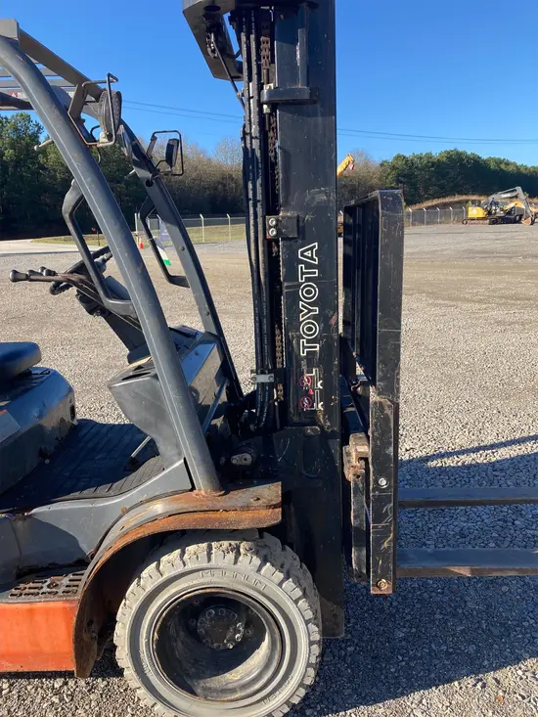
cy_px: 358
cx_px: 269
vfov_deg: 63.4
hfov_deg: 49.8
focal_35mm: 28
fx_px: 580
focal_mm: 3.99
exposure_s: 1/738
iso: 20
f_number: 1.8
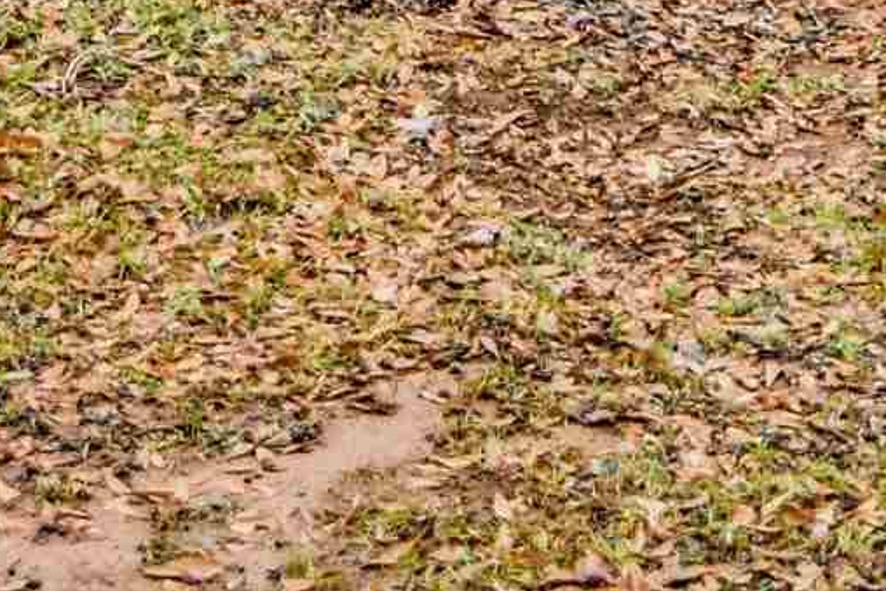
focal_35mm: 145
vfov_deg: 8.1
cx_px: 928
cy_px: -1165
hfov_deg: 13.9
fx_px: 3569
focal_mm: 16
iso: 160
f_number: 2.8
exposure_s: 1/500
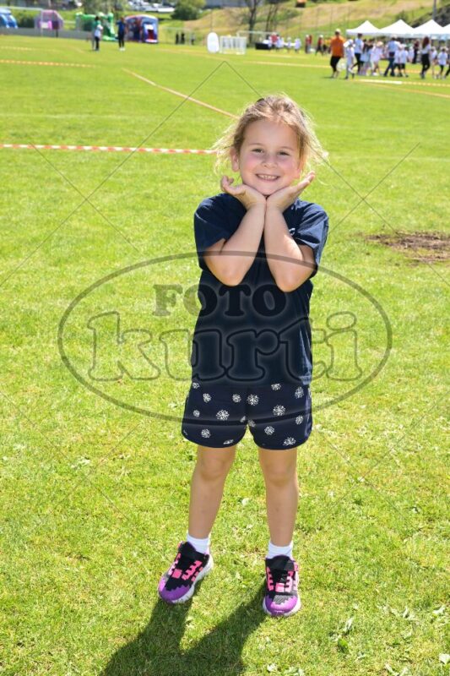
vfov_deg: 38.2
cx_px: 225
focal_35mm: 52
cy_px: 338
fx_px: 975
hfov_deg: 26.0
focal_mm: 52
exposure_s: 1/160
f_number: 9
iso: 200
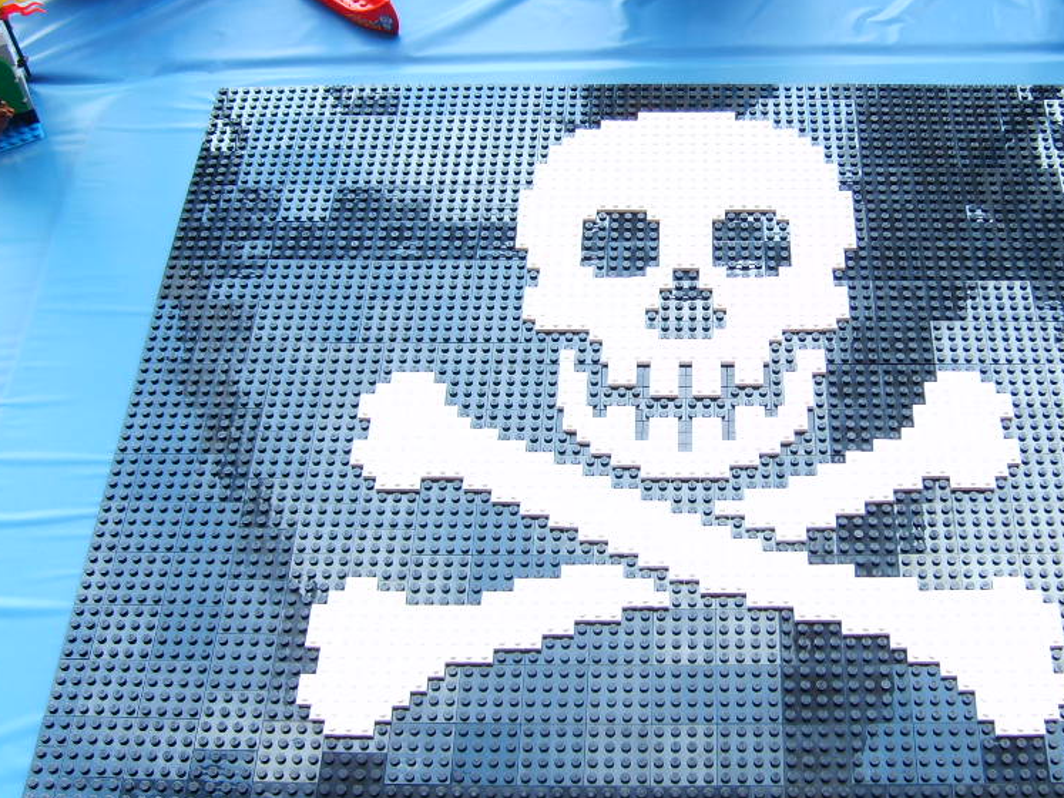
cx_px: 687
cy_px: 326
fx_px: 1475
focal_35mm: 48
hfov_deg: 39.3
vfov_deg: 30.2
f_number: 2.8
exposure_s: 1/30
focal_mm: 5.8
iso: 50
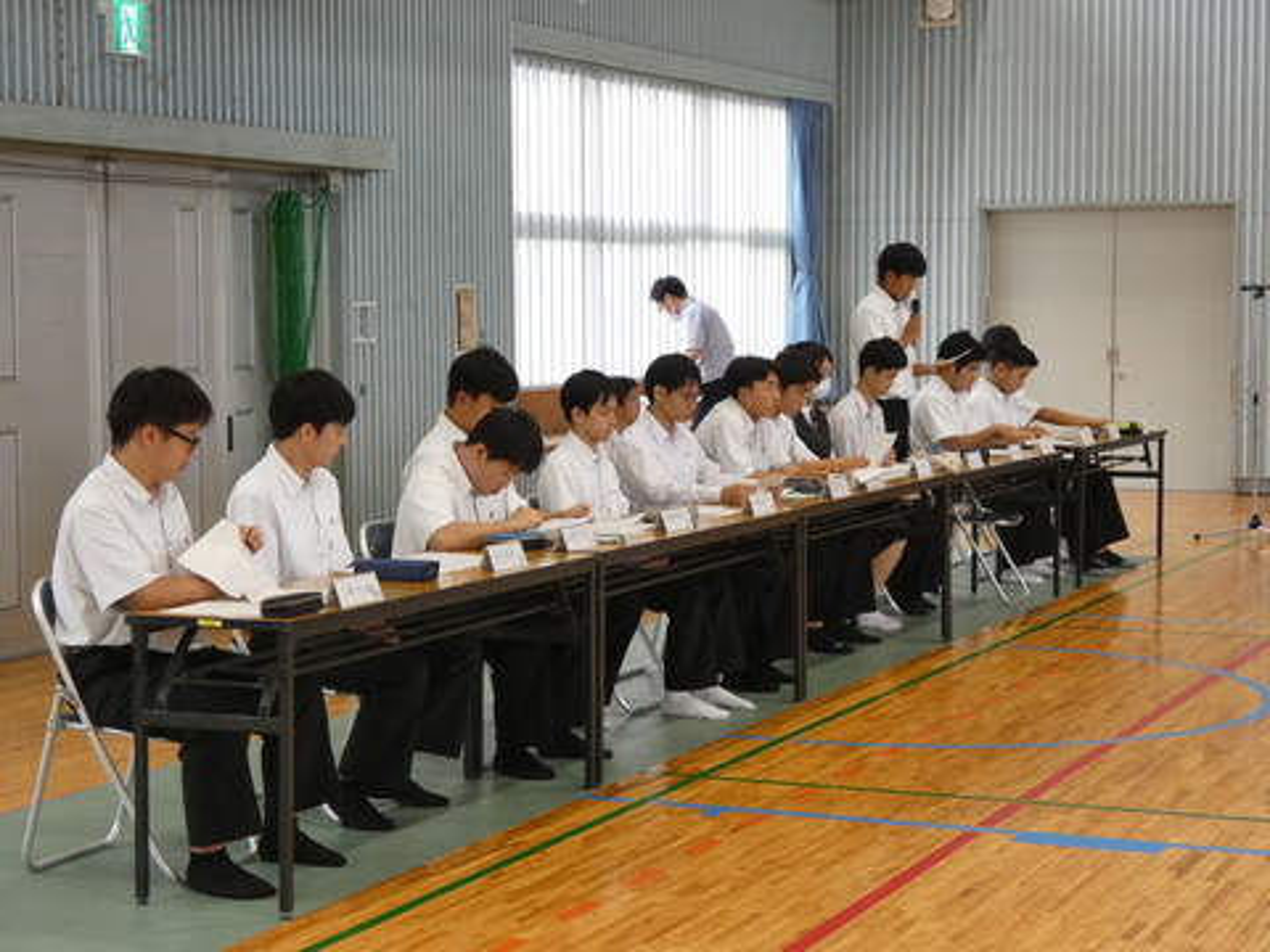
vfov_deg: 20.4
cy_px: 476
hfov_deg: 27.0
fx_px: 2642
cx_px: 635
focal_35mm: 72
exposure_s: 1/80
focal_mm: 12.9
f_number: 4.3
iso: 500
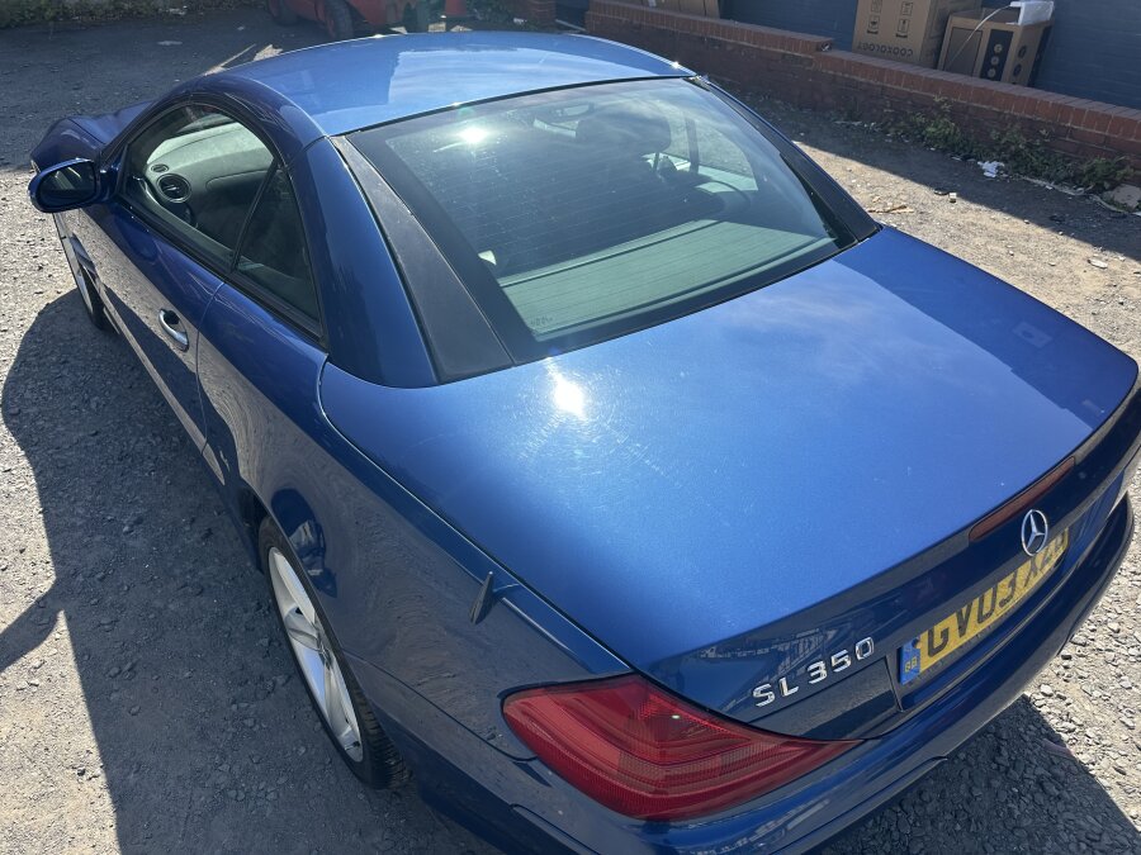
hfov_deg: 71.6
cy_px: 428
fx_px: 791
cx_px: 570
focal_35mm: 24
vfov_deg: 56.8
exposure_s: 1/2882
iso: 80
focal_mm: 6.86
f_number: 1.78
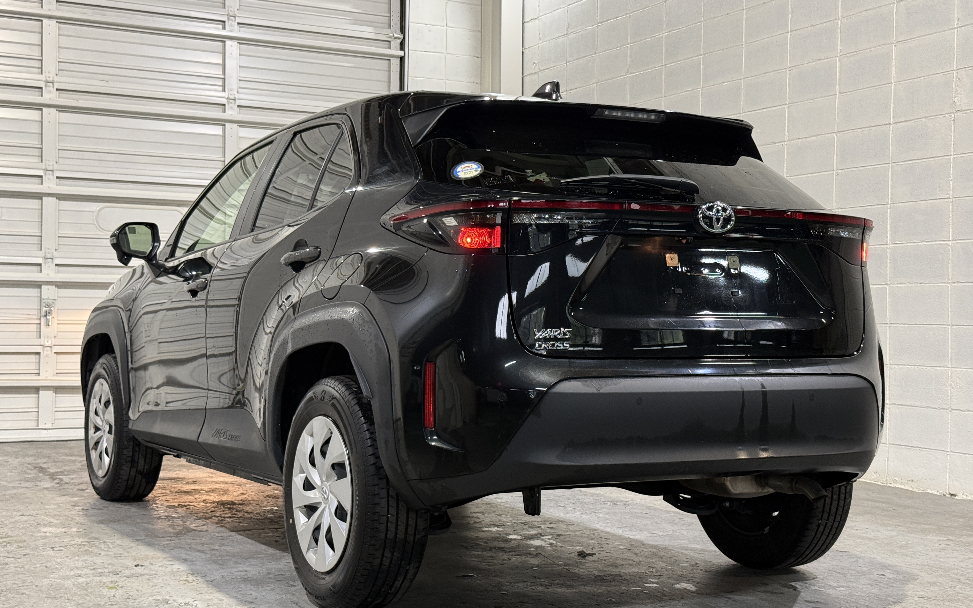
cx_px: 487
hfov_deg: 39.6
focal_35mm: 51
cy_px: 310
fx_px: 1352
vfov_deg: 25.3
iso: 160
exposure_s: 1/60
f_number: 1.78
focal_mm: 6.76
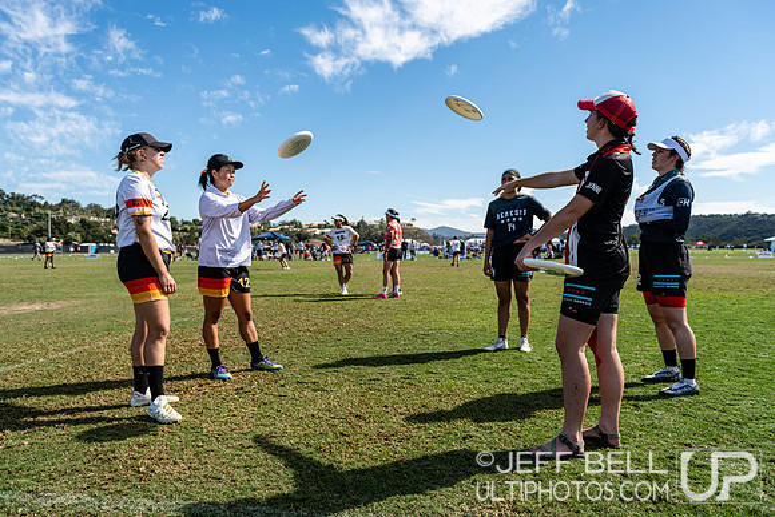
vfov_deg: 53.2
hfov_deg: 73.7
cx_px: 388
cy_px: 258
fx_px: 517
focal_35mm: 24
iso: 100
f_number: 4
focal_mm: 24
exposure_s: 1/1600
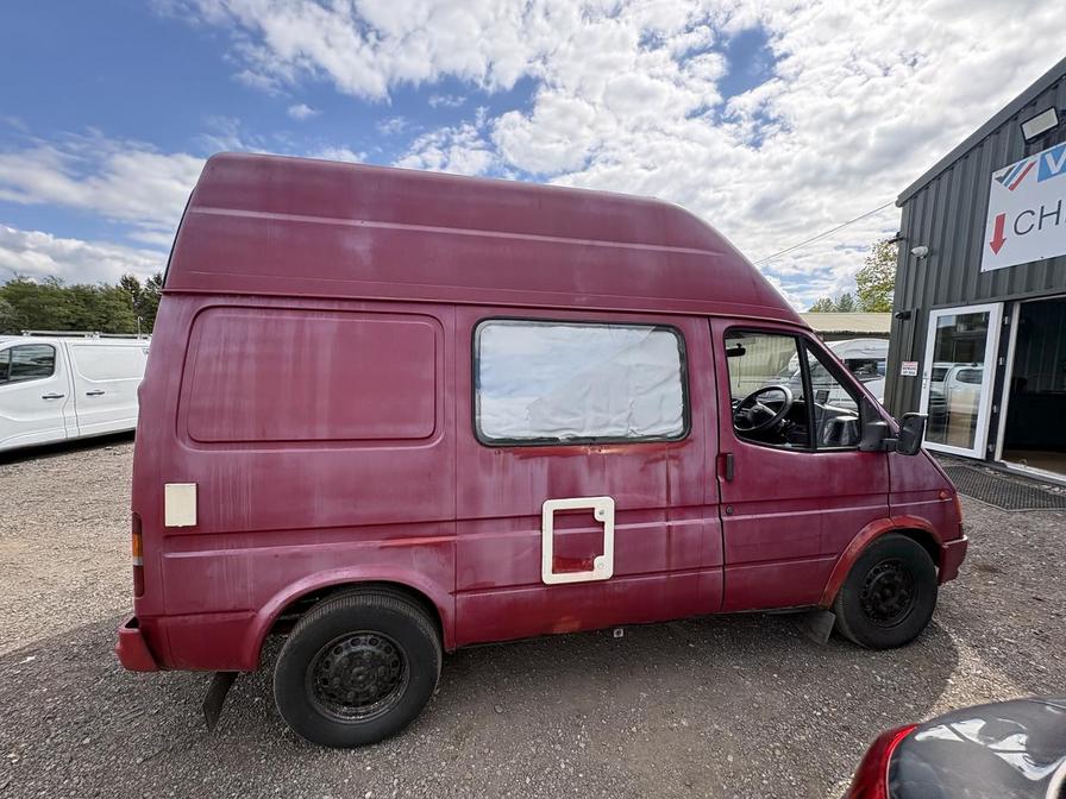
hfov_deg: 102.1
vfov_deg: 85.7
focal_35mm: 14
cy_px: 400
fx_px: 431
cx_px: 533
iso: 64
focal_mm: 2.22
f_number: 2.2
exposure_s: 1/756
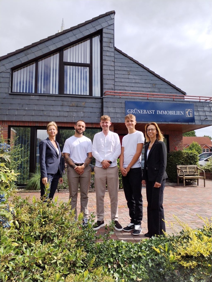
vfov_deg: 61.7
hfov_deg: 48.2
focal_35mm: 29
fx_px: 237
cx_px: 106
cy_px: 141
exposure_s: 1/2118
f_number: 1.8
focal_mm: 4.75
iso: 100
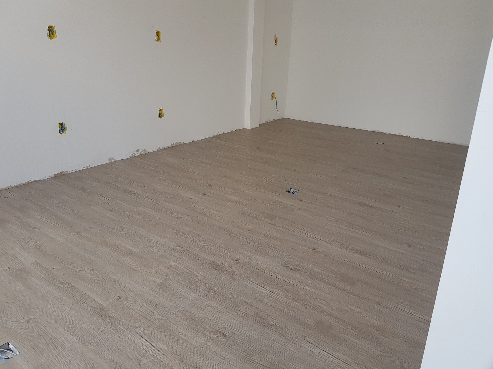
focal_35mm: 26
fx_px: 370
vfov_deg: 53.1
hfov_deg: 67.3
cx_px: 246
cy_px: 184
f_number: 1.7
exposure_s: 1/100
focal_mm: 4.2
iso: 50
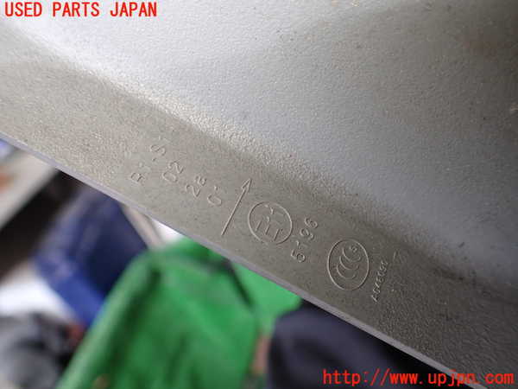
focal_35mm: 30
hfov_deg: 60.0
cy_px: 194
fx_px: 449
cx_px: 259
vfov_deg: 46.8
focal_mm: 5.4
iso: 160
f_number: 2.3
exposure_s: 1/125
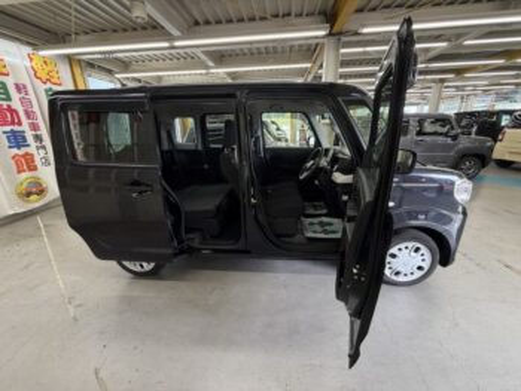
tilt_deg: -17.1
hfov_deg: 102.0
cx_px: 260
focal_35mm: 14
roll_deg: +1.7
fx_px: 211
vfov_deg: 85.7
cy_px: 196
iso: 160
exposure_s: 1/50
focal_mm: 2.22
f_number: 2.2
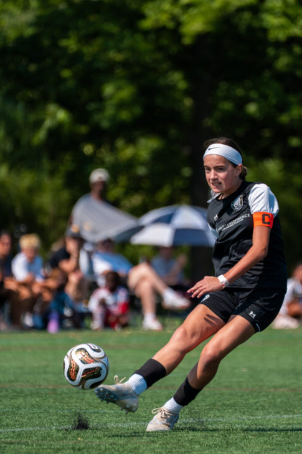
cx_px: 176
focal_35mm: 529
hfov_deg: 2.6
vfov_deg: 3.9
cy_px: 252
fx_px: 6659
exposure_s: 1/2500
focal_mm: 376
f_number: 5.6
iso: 400
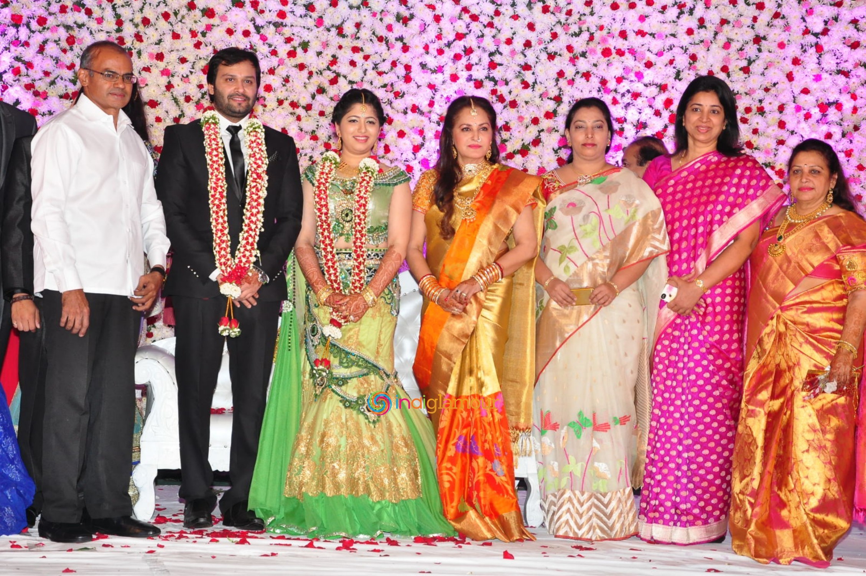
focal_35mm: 78
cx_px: 433
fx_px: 1874
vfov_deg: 17.5
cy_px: 288
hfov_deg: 26.0
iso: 1000
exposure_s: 1/125
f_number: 7.1
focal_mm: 52
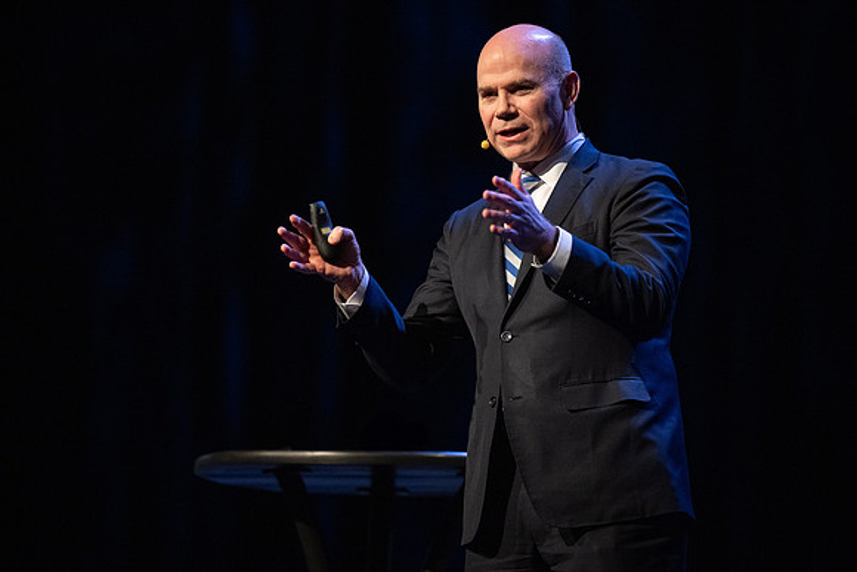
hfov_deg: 10.3
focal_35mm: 200
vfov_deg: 6.9
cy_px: 286
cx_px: 428
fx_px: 4762
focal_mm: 200
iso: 4000
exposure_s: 1/400
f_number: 2.8
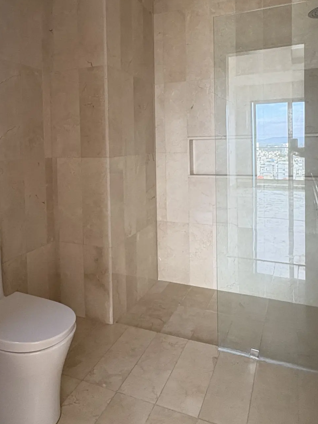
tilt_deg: -1.9
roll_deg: +1.3
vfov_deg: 62.4
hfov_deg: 49.6
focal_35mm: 28
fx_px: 343
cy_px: 155
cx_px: 134
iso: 200
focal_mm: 2.22
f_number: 2.2
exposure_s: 1/70
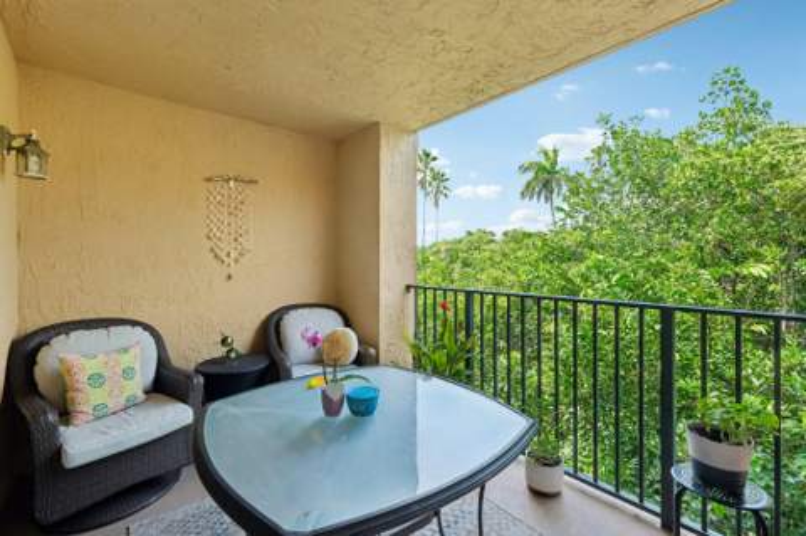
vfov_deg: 77.2
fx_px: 335
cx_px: 403
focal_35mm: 15
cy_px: 268
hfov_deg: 100.4
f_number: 7.1
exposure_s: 1/450
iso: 1600
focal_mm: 10
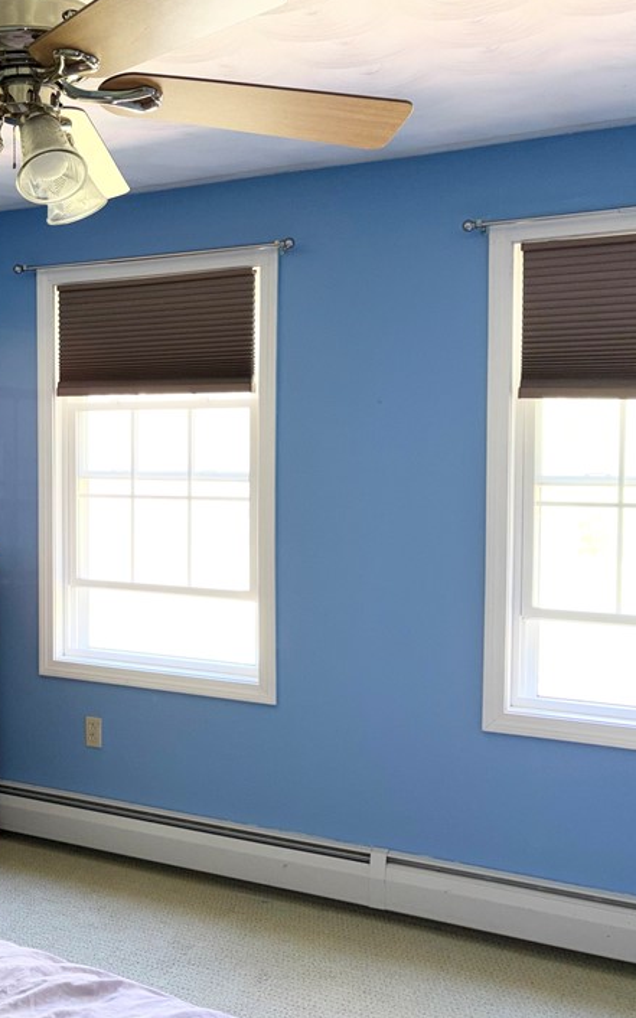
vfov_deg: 49.3
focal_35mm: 40
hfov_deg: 30.6
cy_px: 487
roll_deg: -0.3
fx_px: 1110
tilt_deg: -3.0
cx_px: 71
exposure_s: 1/17
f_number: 1.6
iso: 32
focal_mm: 5.96
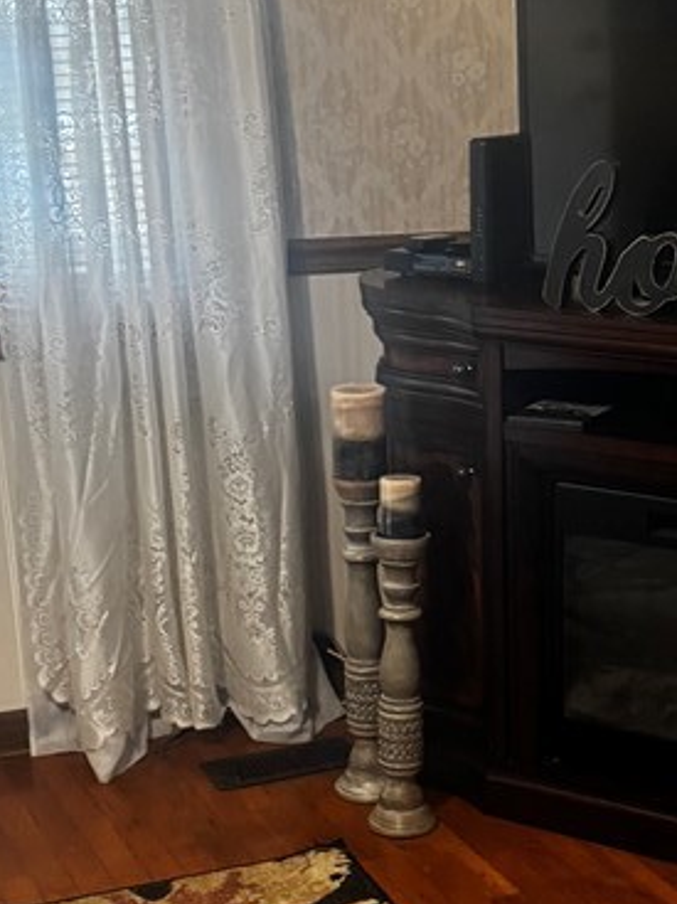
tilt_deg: -19.1
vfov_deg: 28.6
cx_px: 522
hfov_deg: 21.7
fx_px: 1748
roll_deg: +0.2
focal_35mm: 67
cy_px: 658
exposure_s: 1/60
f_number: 1.78
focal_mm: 6.76
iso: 640
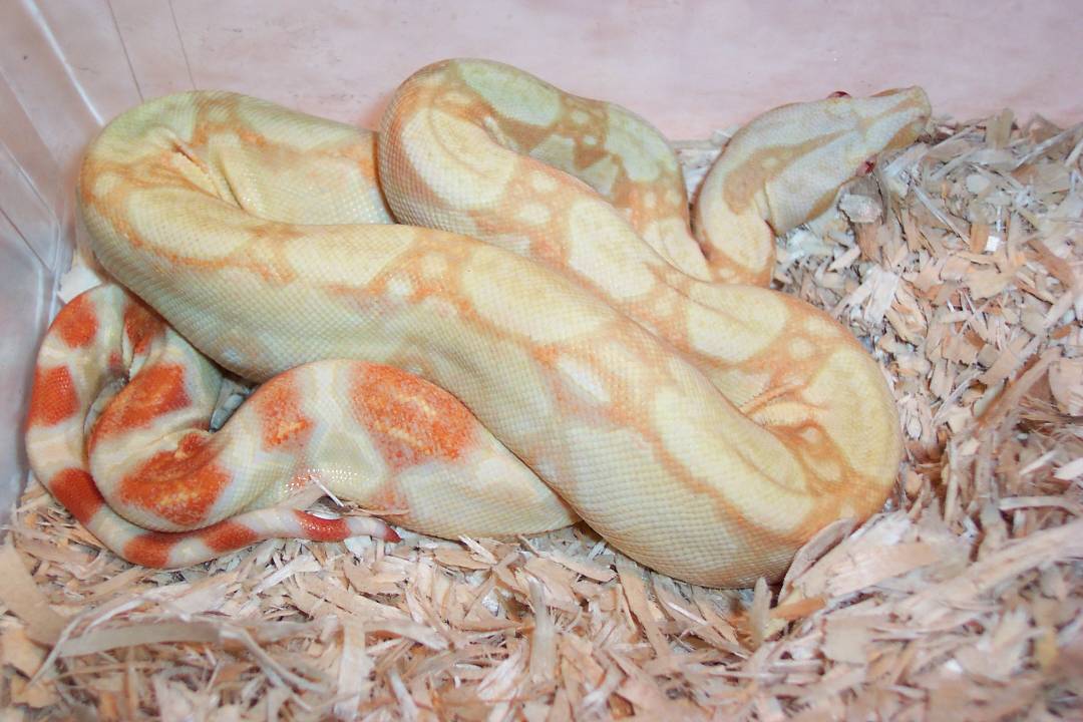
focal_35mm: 51
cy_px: 361
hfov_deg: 38.9
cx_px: 542
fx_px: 1534
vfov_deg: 26.5
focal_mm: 10.7
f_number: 3.4
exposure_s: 1/45
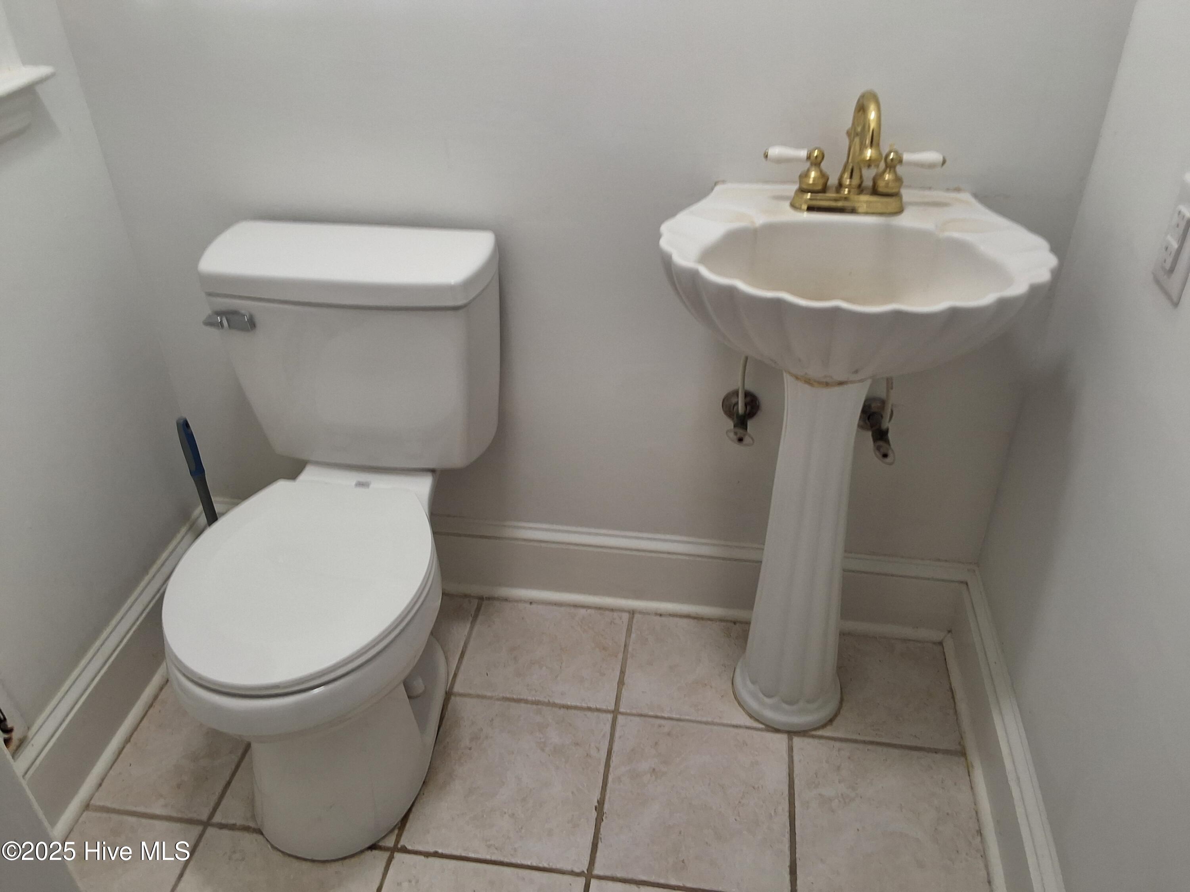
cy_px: 446
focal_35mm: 28
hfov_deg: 63.4
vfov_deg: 49.7
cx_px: 595
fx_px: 963
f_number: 1.9
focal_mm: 2.91
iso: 80
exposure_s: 1/40
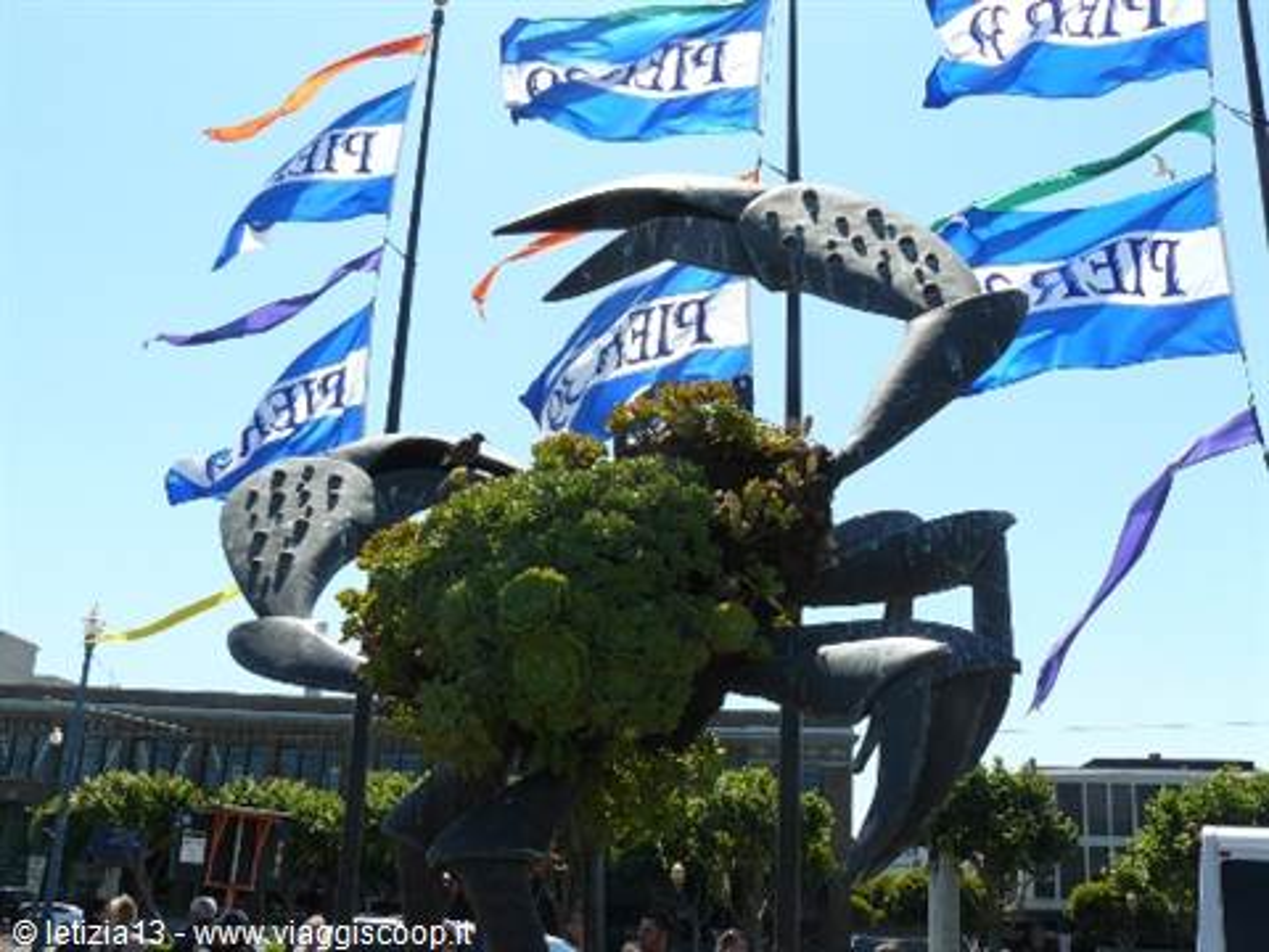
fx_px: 1320
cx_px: 634
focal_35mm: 36
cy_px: 476
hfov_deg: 51.4
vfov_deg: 39.7
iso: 100
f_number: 5.6
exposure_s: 1/320
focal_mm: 6
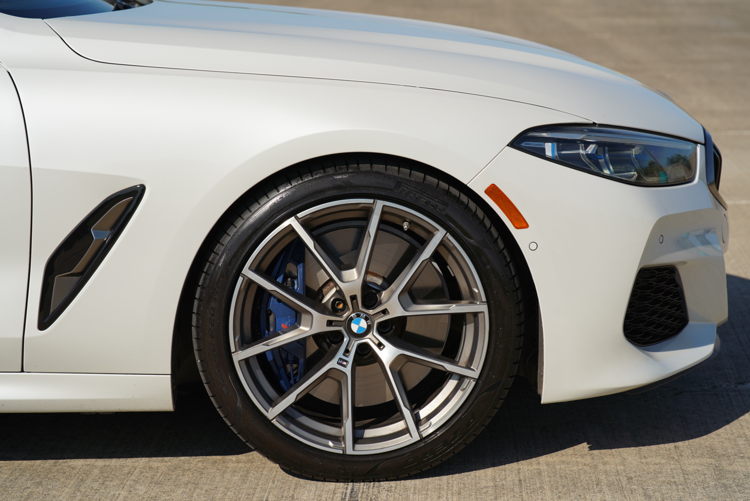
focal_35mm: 85
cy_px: 250
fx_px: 1772
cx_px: 375
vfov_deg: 16.1
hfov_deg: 23.9
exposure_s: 1/800
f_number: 4.5
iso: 100
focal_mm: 85
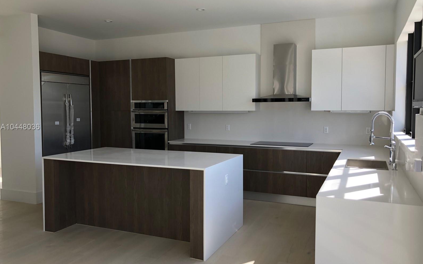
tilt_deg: -3.7
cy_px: 127
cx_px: 213
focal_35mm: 30
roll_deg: +0.0
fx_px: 346
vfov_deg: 41.8
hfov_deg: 62.9
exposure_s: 1/120
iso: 25
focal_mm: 4
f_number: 1.8
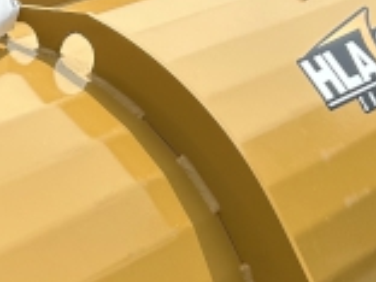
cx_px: -106
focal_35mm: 133
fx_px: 1445
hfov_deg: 14.3
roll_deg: +0.4
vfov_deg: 10.8
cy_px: 417
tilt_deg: -26.1
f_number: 1.5
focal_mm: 5.7
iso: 50
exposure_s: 1/3968
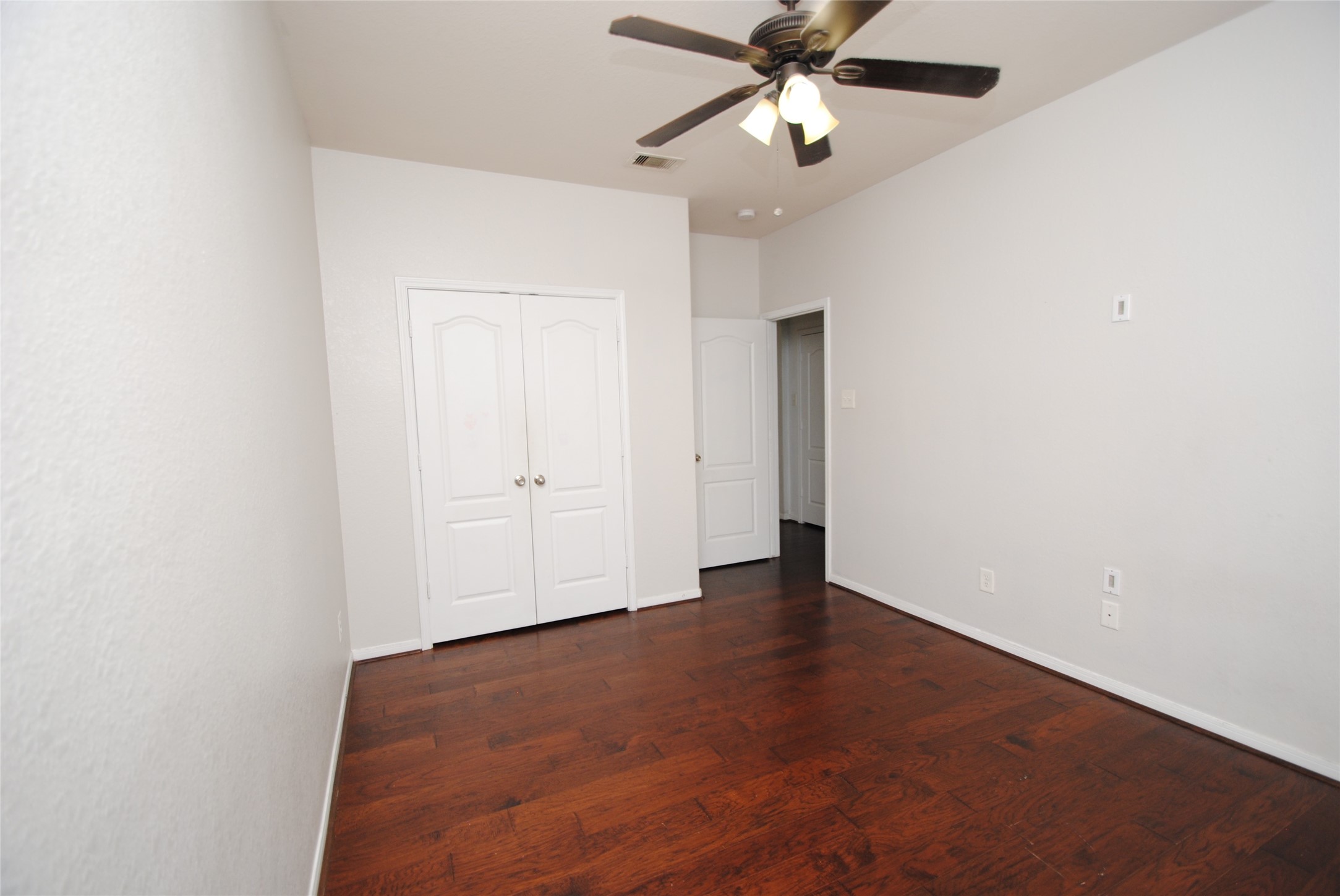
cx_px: 670
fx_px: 559
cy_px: 448
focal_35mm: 15
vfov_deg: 77.5
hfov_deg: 100.3
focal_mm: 10
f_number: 4
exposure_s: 1/60
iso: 200
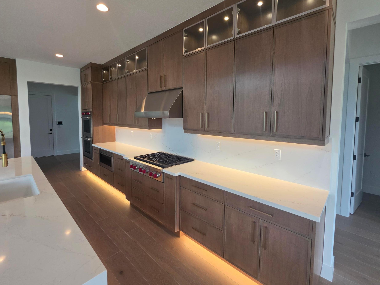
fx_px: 165
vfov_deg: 81.5
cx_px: 186
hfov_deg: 98.2
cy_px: 129
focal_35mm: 15
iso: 80
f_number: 1.9
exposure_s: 1/120
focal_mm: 2.2
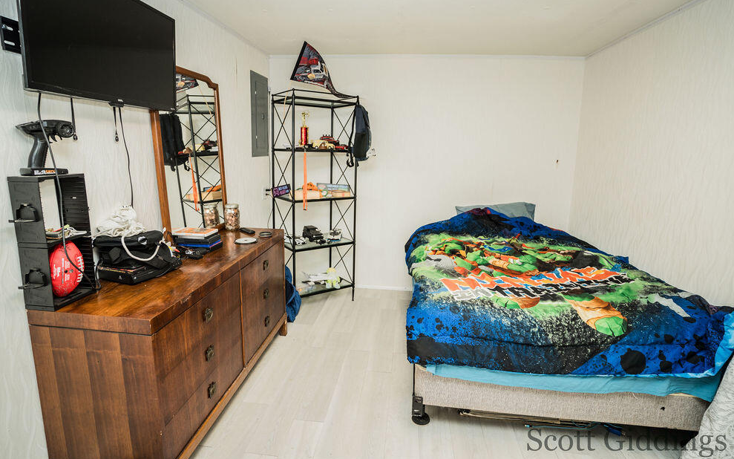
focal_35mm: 19
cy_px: 211
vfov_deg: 62.1
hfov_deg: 88.0
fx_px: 380
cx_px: 368
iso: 500
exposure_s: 1/80
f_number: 3.5
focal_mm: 18
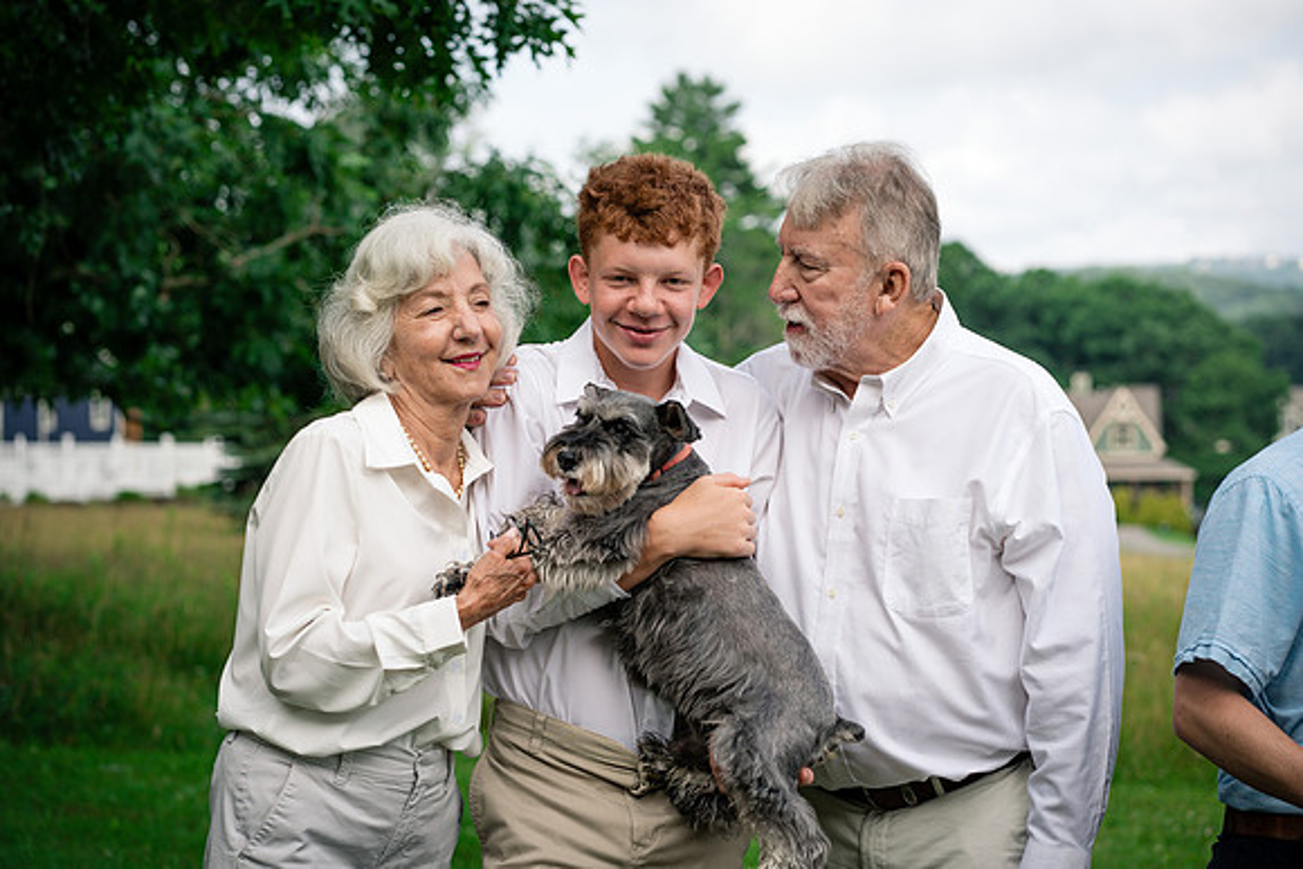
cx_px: 652
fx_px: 3077
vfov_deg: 16.1
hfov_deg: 23.9
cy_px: 434
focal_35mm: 85
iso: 200
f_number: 4.5
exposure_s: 1/500
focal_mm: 85
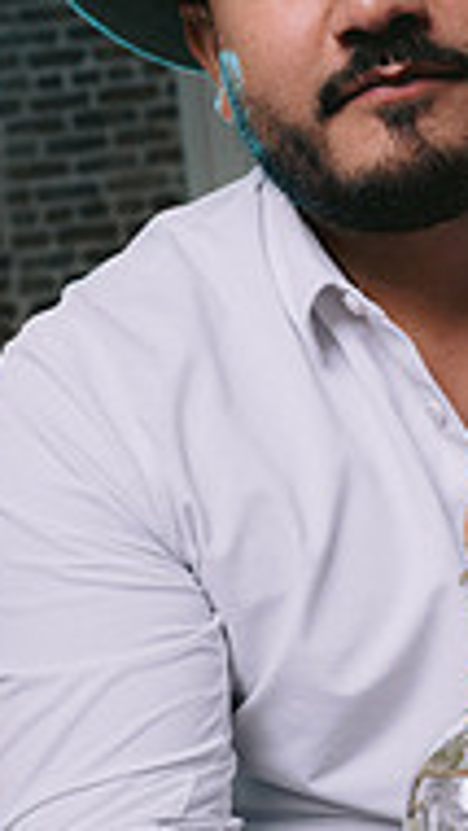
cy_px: 455
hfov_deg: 13.5
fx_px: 1918
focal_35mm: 87
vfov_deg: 24.4
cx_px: 555
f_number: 5.6
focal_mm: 35
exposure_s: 1/125
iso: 200
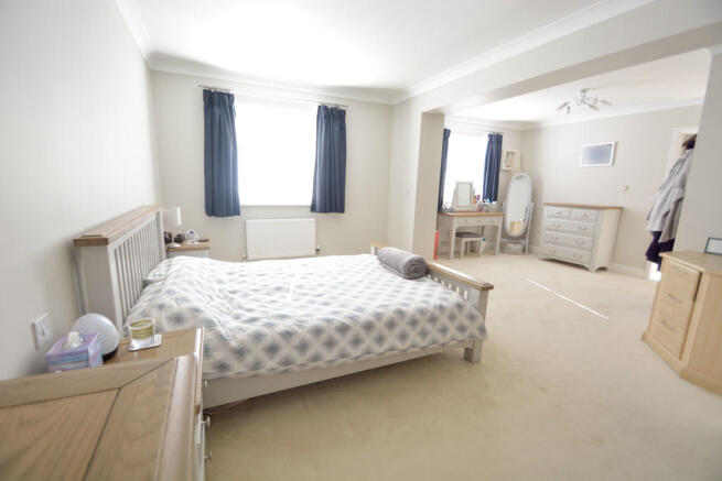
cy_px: 240
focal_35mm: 15
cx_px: 361
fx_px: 301
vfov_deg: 77.4
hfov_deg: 100.4
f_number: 4.5
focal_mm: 10
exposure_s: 1/80
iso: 800
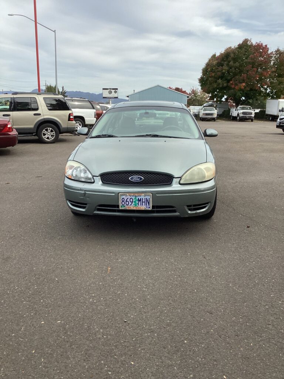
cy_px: 190
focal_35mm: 31
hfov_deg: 45.4
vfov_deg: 58.4
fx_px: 339
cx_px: 142
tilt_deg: -13.8
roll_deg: -0.9
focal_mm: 3.3
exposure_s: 1/916
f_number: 2.4
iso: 25
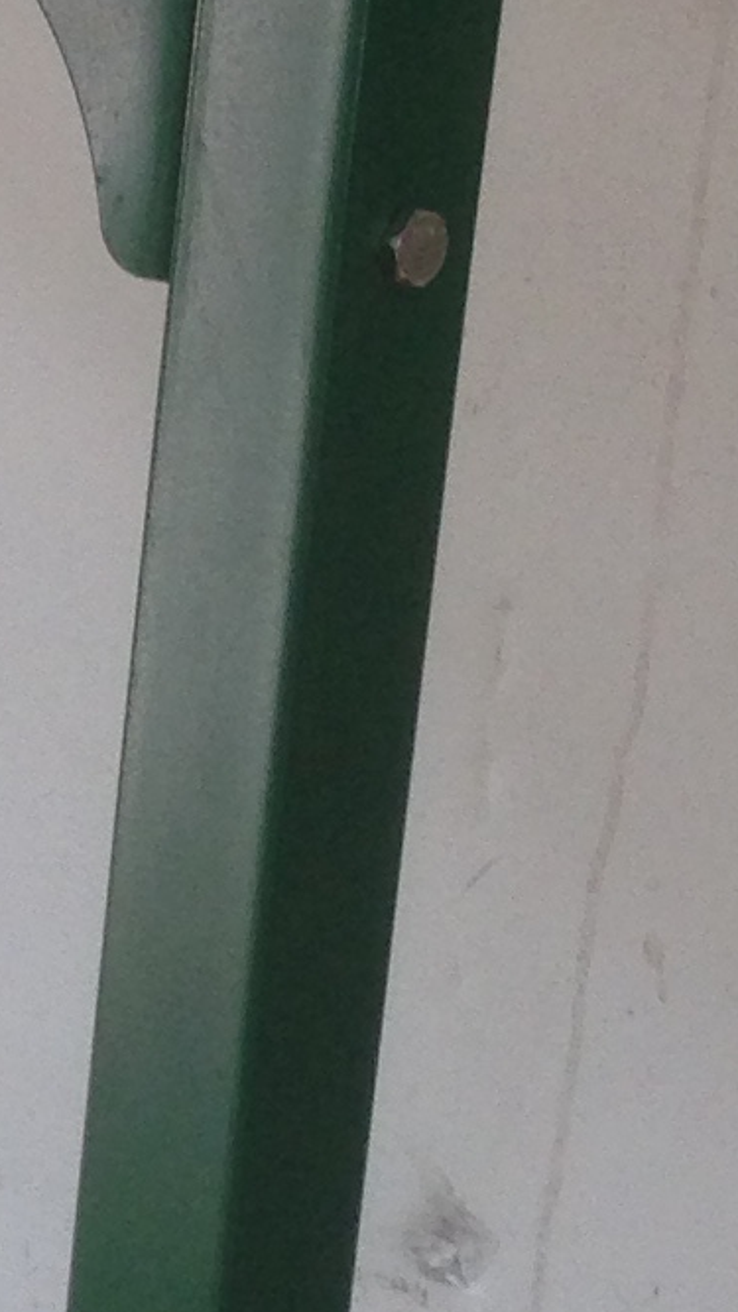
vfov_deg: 12.2
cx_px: -1051
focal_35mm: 176
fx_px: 6125
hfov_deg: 6.5
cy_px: 1058
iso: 64
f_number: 2.4
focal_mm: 4.12
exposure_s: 1/60
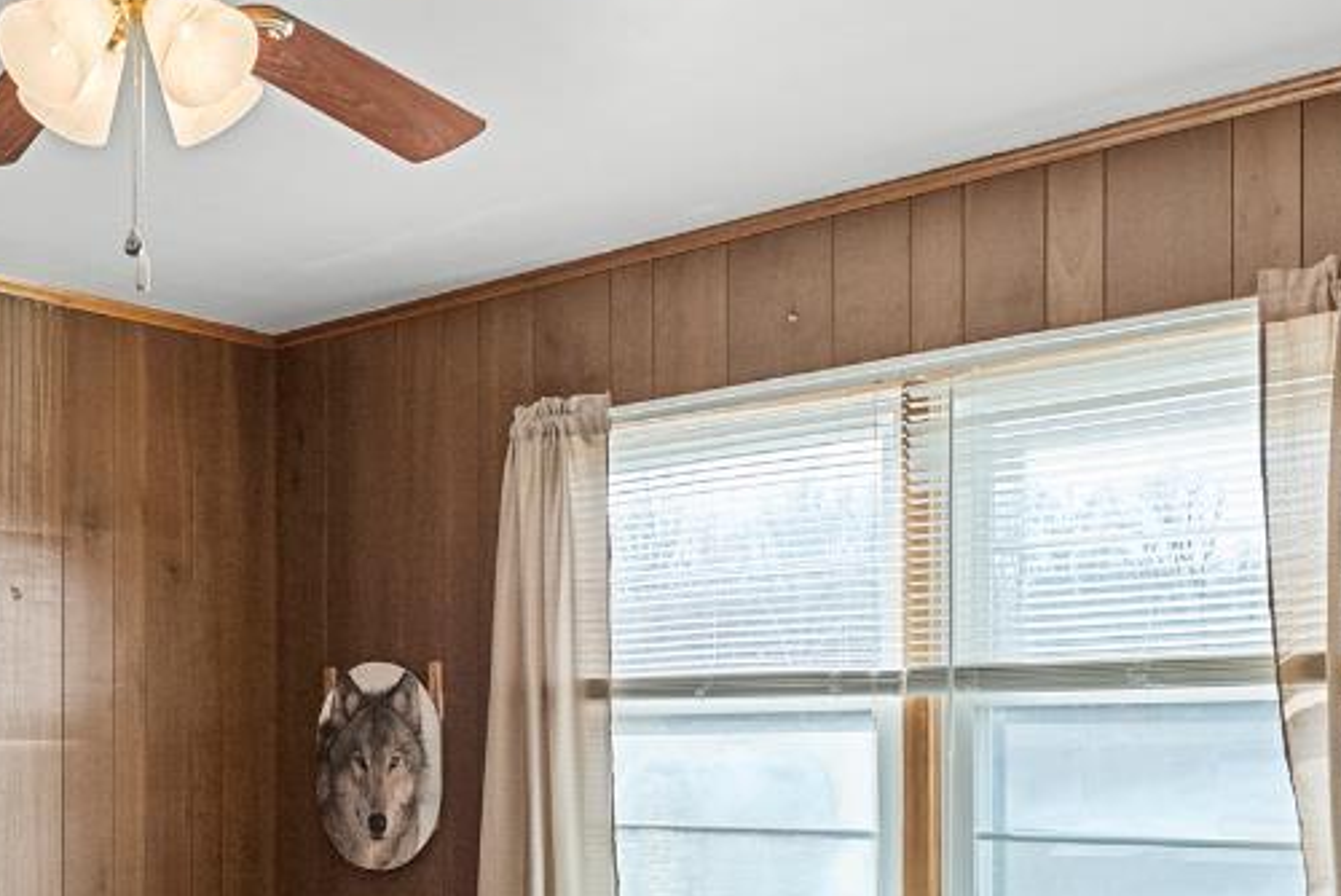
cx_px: 172
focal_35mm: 50
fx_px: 1845
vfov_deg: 26.5
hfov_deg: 37.7
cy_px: 786
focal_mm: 16.5
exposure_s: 1/40
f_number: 7.1
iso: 1250
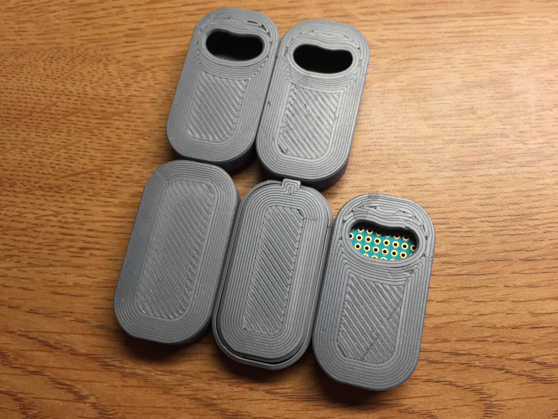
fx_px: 484
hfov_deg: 60.0
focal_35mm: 30
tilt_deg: -75.2
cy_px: 210
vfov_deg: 46.8
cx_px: 276
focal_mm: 4.15
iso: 40
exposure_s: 1/30
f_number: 2.2
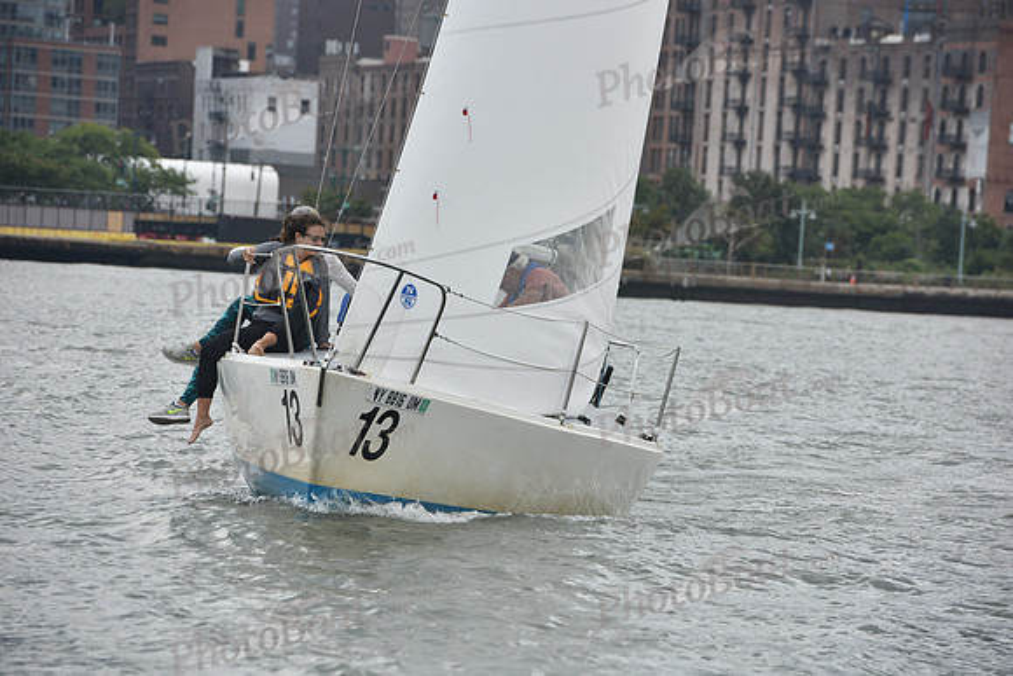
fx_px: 5629
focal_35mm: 200
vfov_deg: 6.9
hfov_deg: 10.3
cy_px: 338
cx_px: 506
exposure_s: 1/1250
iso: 320
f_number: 8
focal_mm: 200
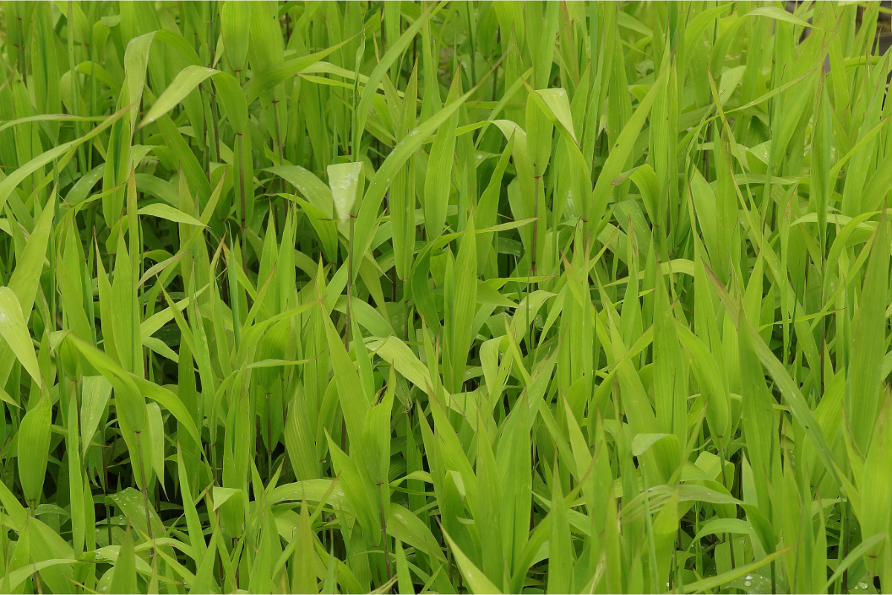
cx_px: 446
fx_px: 3716
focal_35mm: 150
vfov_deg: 9.1
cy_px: 298
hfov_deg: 13.7
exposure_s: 1/160
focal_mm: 100
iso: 400
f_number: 13
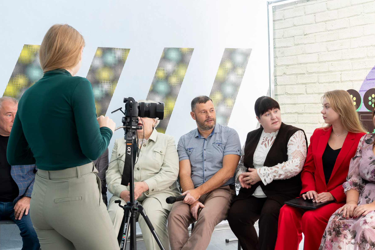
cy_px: 151
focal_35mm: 50
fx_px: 521
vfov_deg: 27.0
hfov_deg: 39.2
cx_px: 243
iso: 500
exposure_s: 1/20
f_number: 8
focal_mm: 35
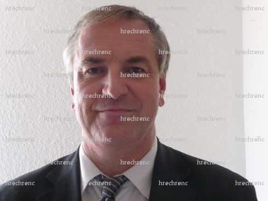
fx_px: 519
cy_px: 100
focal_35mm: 67
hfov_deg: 29.0
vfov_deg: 21.9
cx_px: 134
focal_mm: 11.3
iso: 320
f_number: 4.5
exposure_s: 1/40
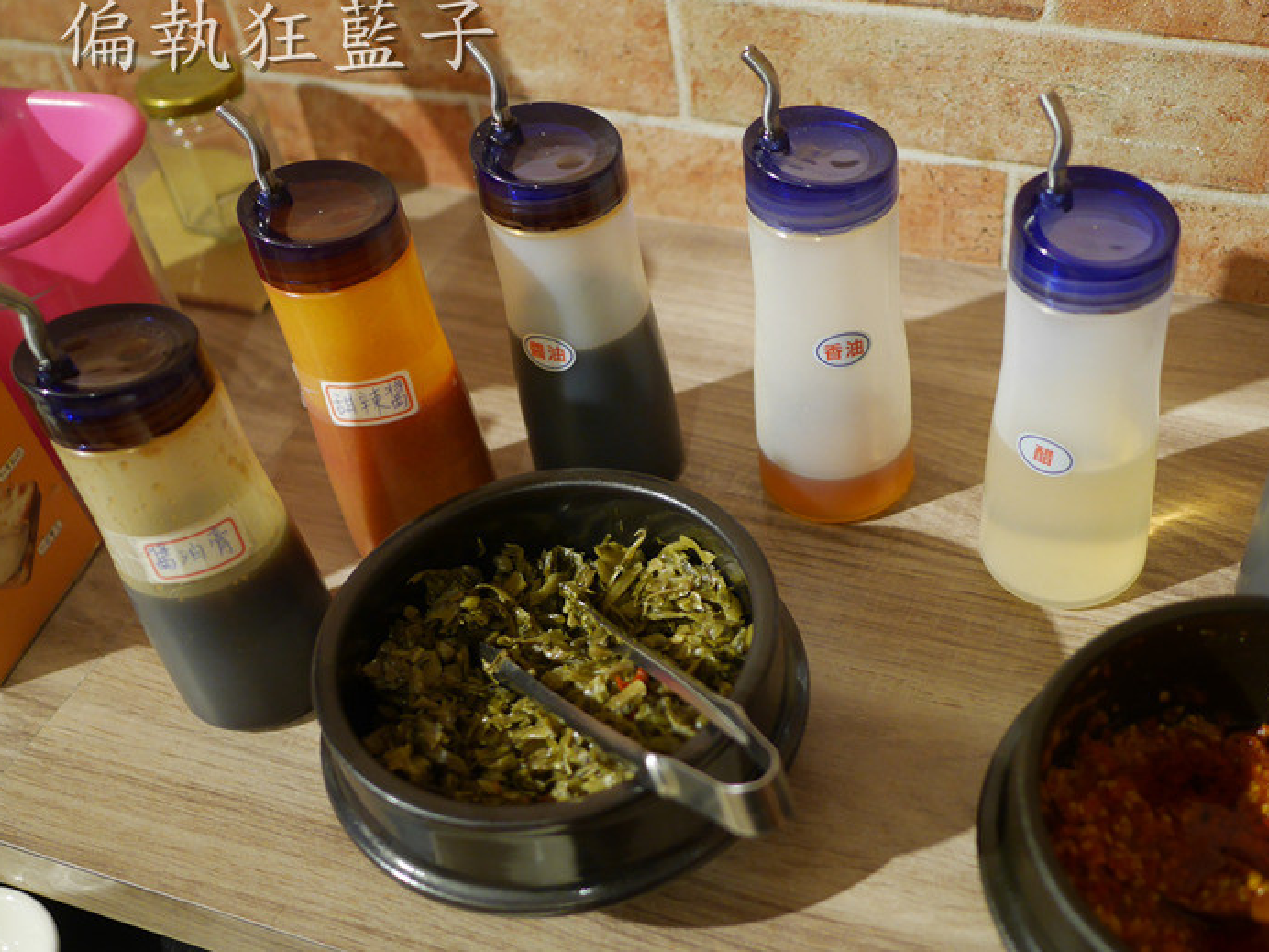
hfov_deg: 47.4
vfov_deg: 36.7
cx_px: 800
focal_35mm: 39
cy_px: 562
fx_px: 1430
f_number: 1.7
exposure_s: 1/60
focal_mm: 15
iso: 640
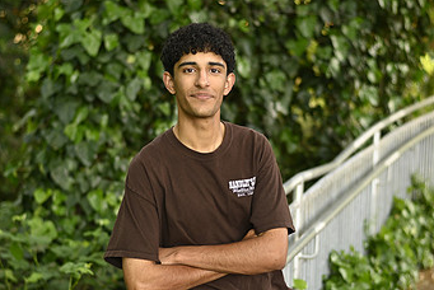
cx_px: 234
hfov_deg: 23.9
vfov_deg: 16.1
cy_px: 190
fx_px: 1026
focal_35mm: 85
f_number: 2.2
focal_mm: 50
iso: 200
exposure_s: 1/200
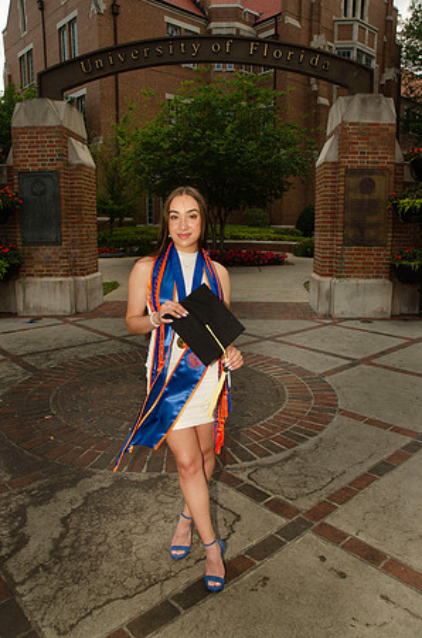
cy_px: 319
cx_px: 211
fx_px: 477
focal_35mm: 27
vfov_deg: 67.5
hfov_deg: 47.7
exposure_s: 1/250
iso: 100
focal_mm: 18
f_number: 7.1
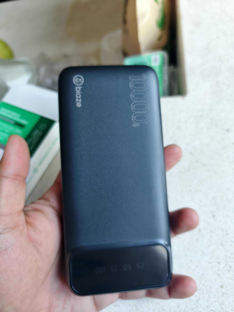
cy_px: 156
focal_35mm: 23
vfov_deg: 73.9
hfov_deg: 58.9
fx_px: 207
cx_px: 117
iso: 367
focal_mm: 5.6
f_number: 1.57
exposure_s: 1/100
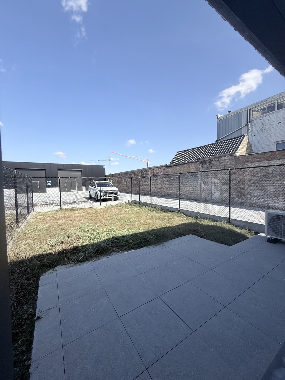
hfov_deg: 85.7
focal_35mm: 14
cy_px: 190
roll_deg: +0.2
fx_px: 154
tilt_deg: -1.8
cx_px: 142
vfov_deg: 102.1
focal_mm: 2.22
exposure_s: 1/1613
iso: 50
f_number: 2.2
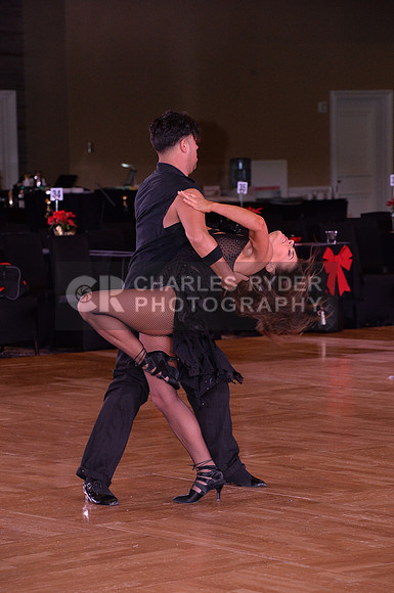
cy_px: 296
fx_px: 2470
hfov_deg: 9.1
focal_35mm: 150
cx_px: 197
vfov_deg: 13.7
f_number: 7.1
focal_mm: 150
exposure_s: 1/250
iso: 2000
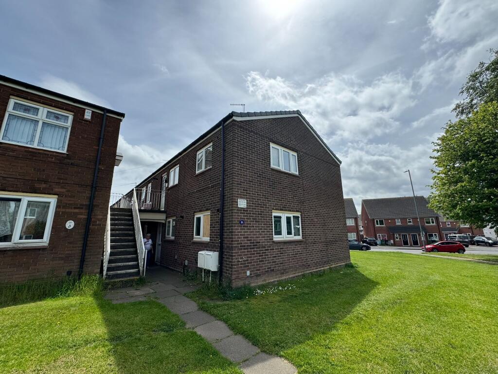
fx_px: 201
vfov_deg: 85.7
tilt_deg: +12.7
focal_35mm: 14
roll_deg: +1.6
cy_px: 187
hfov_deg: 102.1
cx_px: 249
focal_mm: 2.22
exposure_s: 1/2770
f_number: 2.2
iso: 50
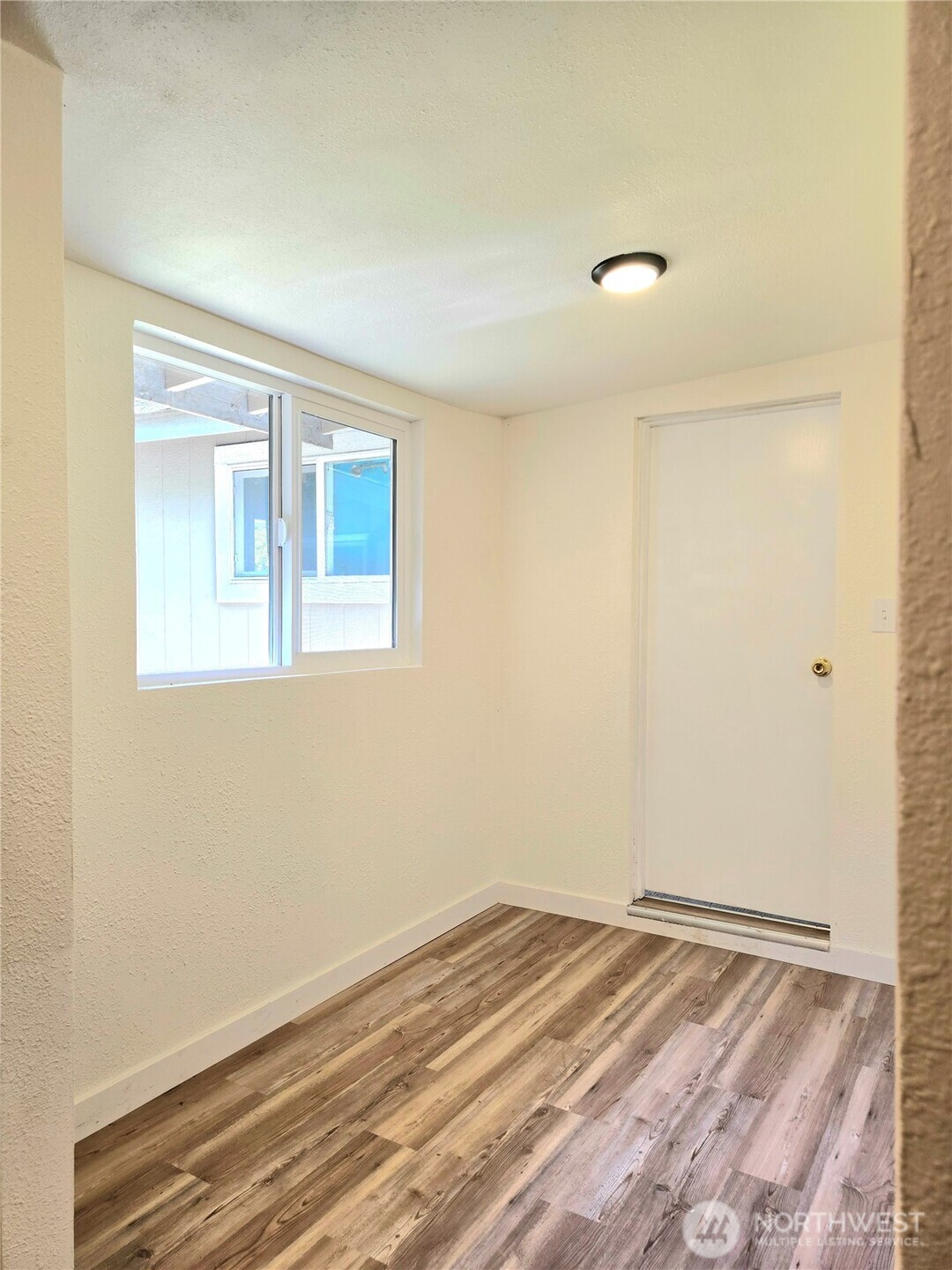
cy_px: 635
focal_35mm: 23
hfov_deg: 58.9
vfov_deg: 73.9
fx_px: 843
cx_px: 476
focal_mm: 6.3
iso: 64
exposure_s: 1/120
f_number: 1.7
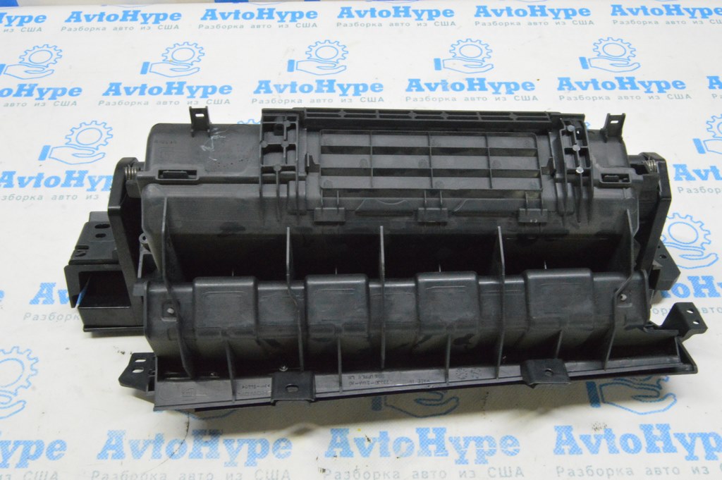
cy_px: 240
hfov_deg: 53.2
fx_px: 721
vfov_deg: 36.8
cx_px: 361
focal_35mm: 36
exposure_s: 1/15
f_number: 20
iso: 6400
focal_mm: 24
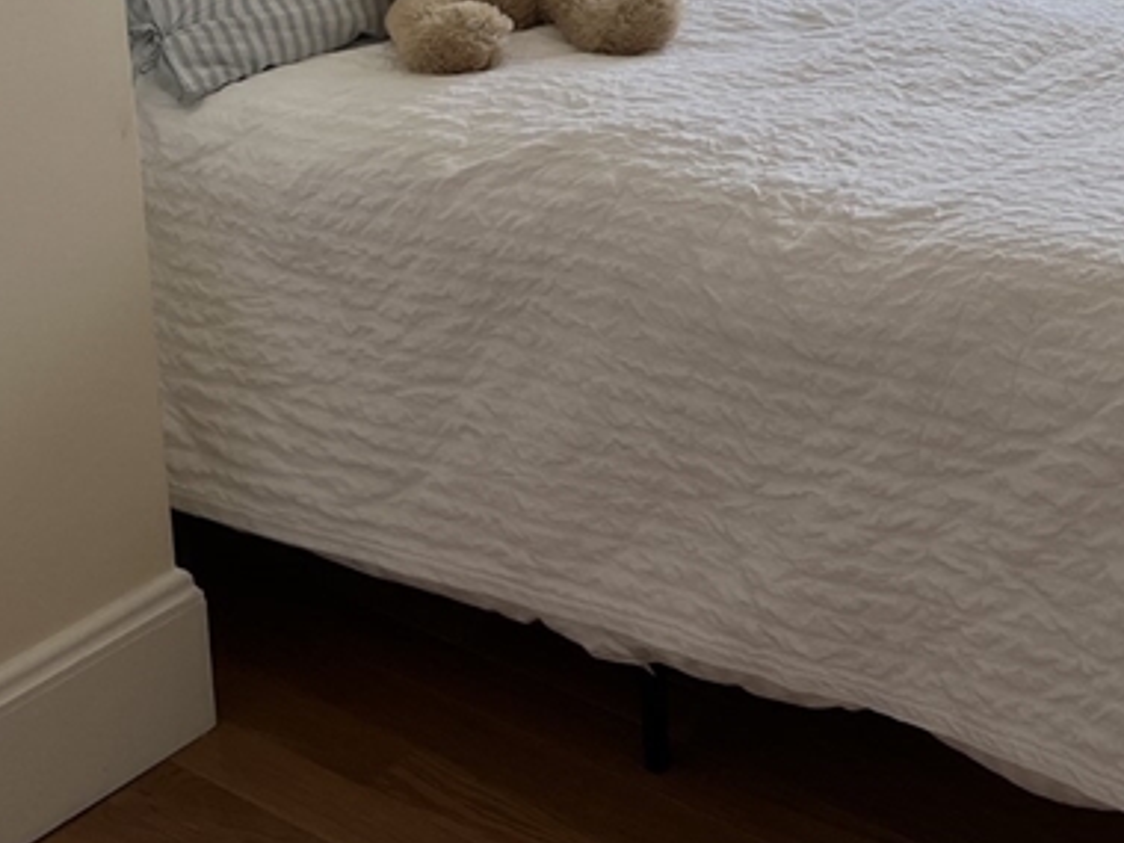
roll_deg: +1.5
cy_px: -278
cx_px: 938
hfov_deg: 27.1
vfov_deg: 19.3
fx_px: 2273
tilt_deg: -9.8
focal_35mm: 70
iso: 50
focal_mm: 5.1
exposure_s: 1/473
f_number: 1.6
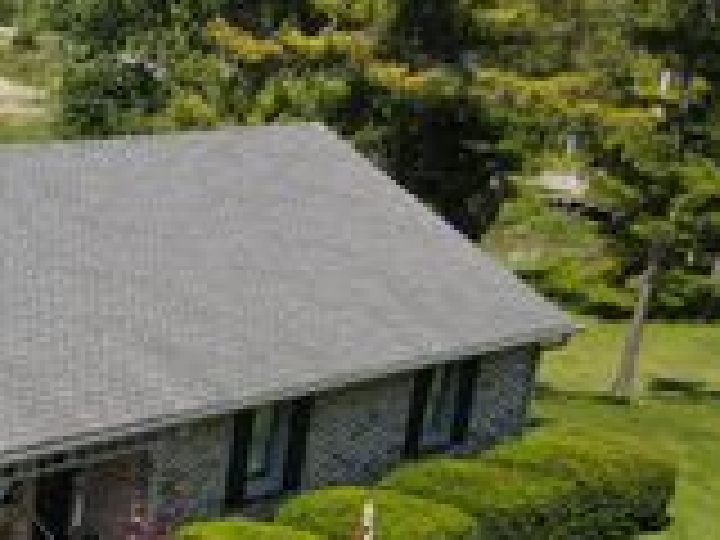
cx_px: -396
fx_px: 1560
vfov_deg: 18.8
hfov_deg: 21.3
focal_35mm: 75
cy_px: 610
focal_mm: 4.5
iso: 100
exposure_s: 1/640
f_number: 2.8
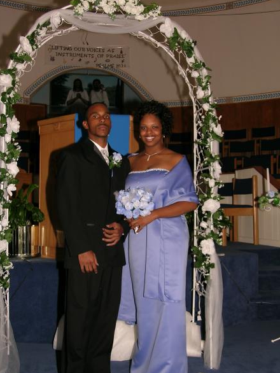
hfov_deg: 33.6
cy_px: 186
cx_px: 139
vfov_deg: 43.8
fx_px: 463
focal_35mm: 43
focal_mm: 8.7
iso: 50
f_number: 4
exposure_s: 1/60.1
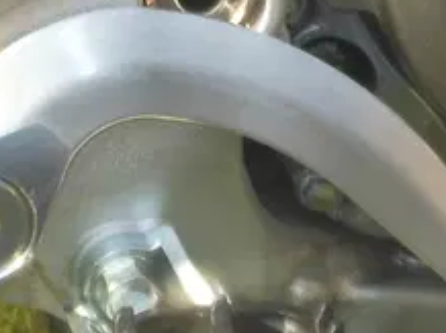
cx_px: 104
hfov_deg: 10.8
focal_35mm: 182
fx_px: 2342
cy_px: -374
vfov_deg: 7.7
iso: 80
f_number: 3.5
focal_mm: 6
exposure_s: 1/400
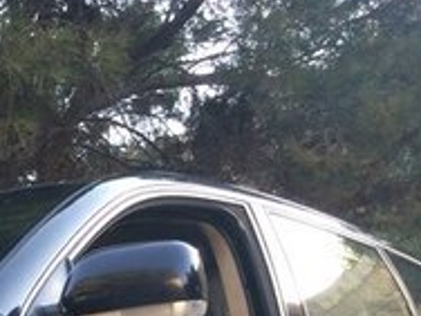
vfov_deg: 13.4
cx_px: -282
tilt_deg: -0.1
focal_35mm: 102
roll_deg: -0.6
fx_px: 1241
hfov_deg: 16.7
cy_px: 521
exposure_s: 1/100
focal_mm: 4.15
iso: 50
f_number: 2.2
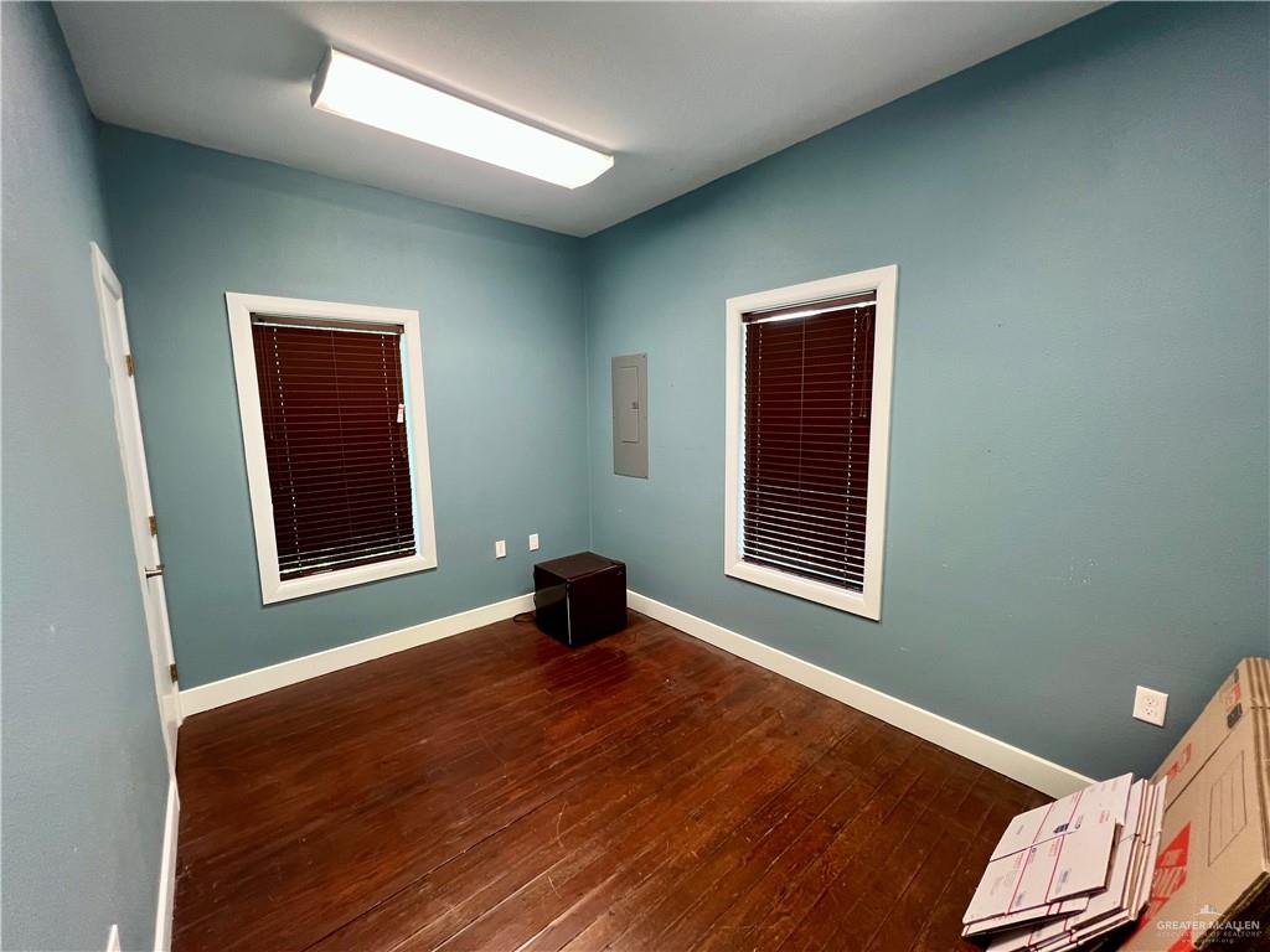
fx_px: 477
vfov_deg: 89.9
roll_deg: +1.0
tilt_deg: -8.6
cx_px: 635
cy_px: 476
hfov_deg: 106.2
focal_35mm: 13
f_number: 1.8
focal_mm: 1.57
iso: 125
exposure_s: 1/60
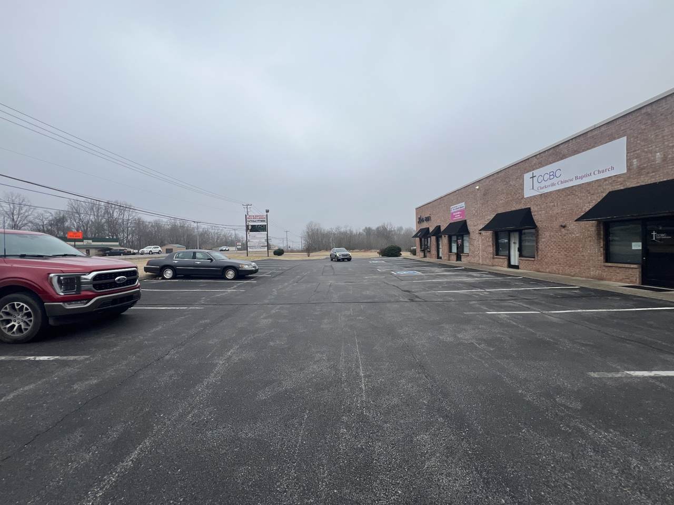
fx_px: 253
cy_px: 252
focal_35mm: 13
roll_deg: +1.3
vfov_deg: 89.9
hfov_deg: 106.2
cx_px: 337
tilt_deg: -2.8
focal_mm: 1.57
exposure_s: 1/641
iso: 32
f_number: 1.8
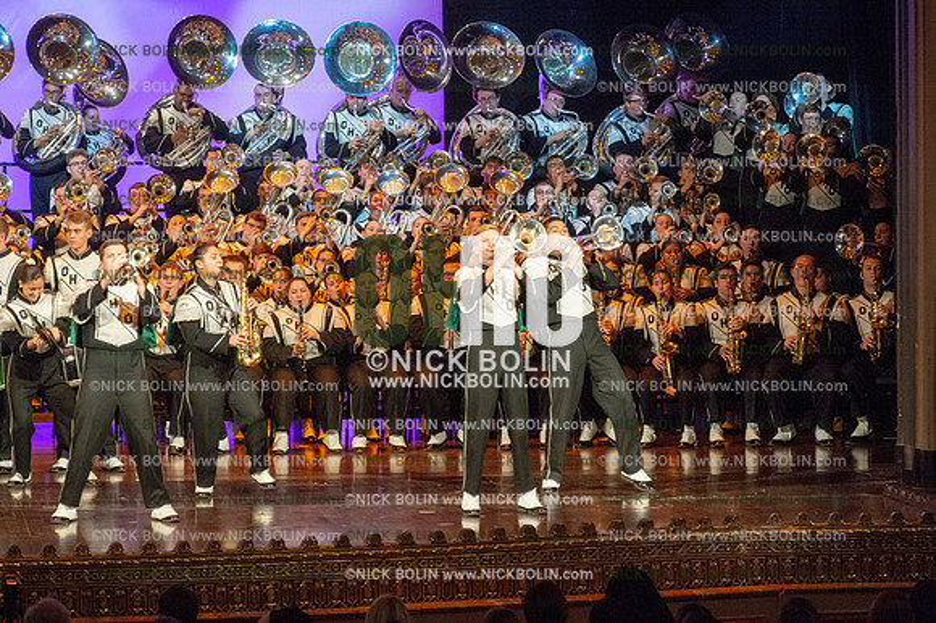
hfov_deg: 11.1
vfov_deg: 7.4
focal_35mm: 185
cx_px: 468
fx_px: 4807
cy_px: 312
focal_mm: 185
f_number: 5.6
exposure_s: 1/320
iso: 8000
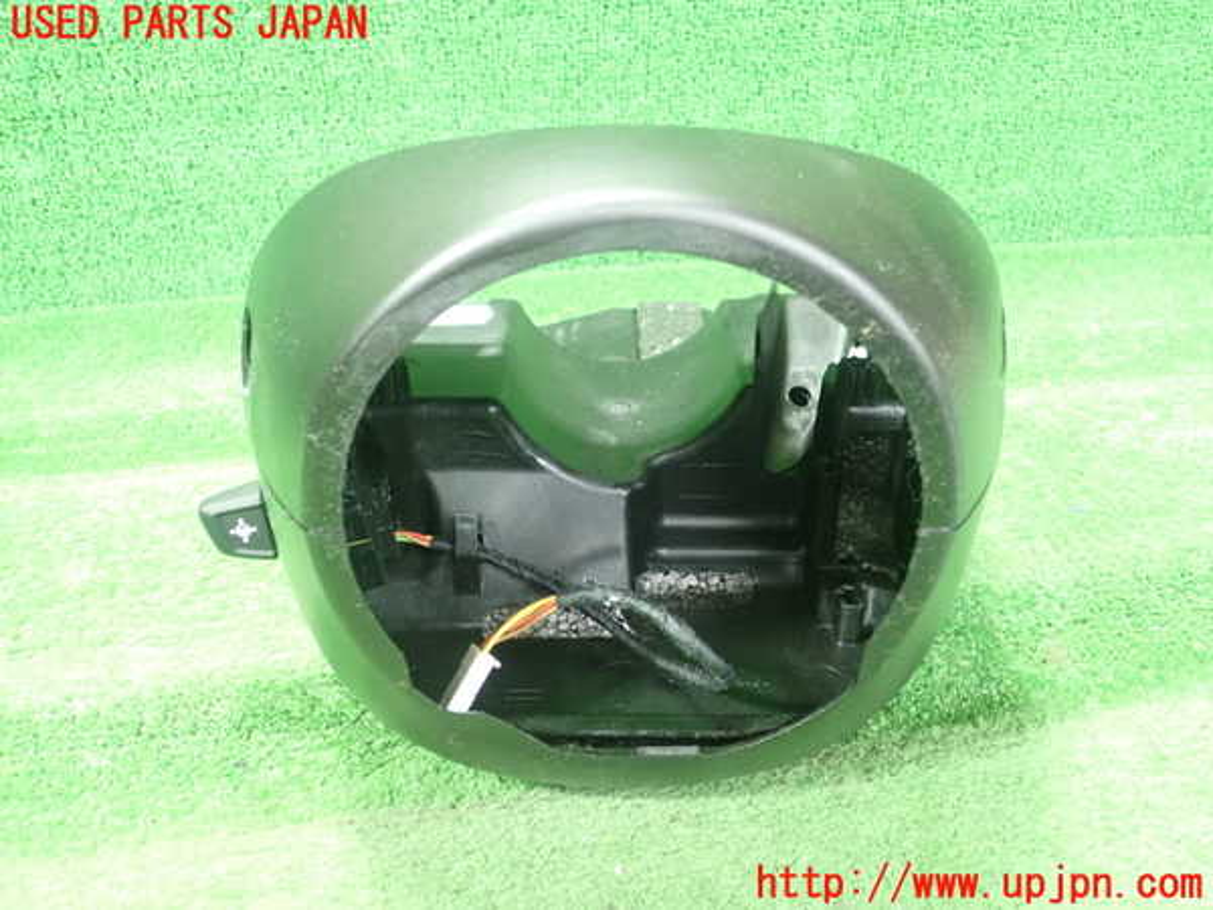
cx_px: 606
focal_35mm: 30
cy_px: 455
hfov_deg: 60.0
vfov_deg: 46.8
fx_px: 1051
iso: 800
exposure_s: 1/40
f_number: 2.3
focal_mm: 5.5
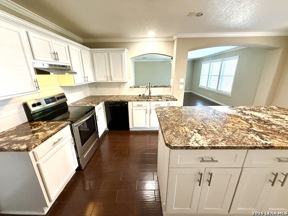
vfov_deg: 85.7
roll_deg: +0.4
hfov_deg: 102.1
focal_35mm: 14
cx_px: 144
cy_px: 108
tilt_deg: -15.9
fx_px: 116
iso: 400
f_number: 2.2
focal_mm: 2.22
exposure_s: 1/60
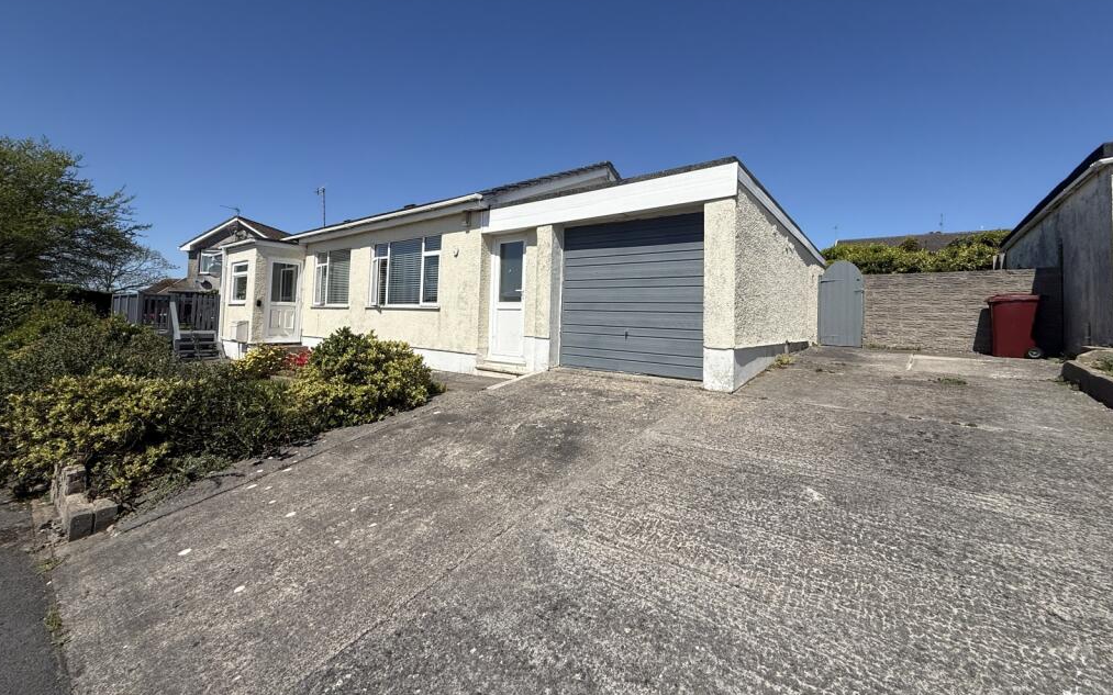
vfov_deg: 74.4
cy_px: 301
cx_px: 554
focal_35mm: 15
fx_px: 455
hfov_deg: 101.5
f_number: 2.2
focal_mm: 2.22
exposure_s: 1/4762
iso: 50
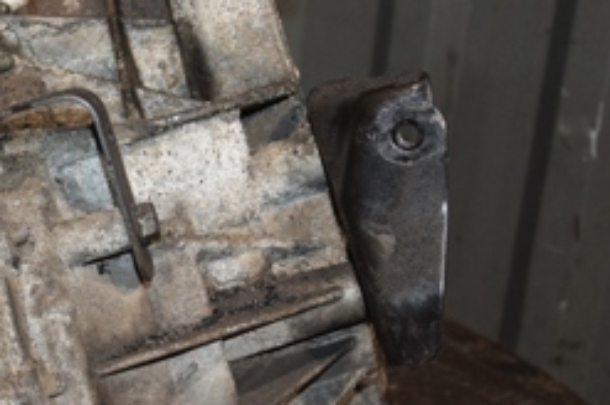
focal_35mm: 97
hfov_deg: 20.3
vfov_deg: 14.0
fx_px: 1646
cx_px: -17
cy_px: 215
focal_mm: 25
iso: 800
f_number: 5
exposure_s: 1/60
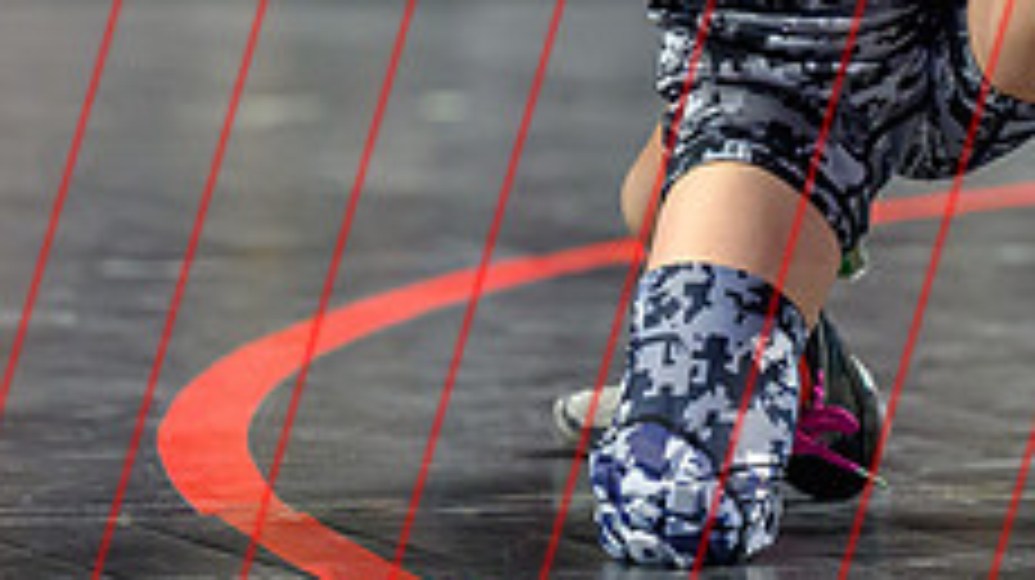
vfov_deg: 2.8
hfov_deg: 5.0
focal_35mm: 434
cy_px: -40
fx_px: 11902
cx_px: 924
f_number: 2.8
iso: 5000
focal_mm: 125
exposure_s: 1/800
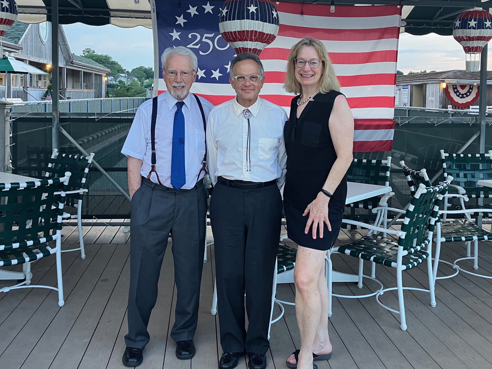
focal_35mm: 29
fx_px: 412
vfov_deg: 48.2
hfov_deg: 61.6
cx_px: 254
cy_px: 179
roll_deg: -1.7
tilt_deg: -3.4
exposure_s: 1/60
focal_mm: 3.99
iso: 80
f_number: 1.8
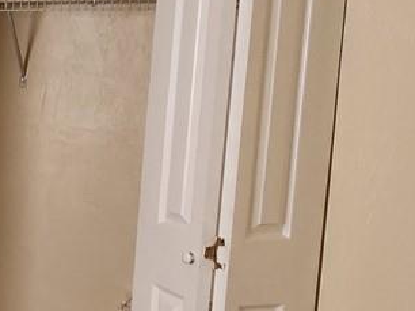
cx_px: -449
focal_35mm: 68
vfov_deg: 21.6
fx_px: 815
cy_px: 126
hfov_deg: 17.8
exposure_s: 1/60
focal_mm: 2.2
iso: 64
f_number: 2.2
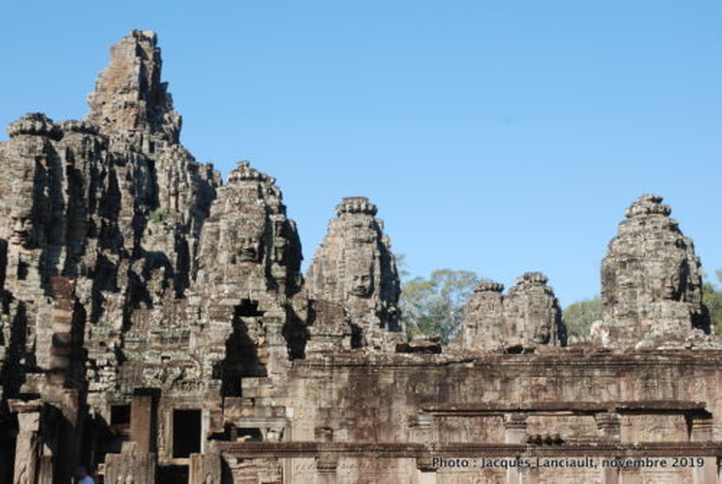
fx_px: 1145
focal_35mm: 57
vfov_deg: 23.9
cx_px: 361
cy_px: 242
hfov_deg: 35.0
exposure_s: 1/160
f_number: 11
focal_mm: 38
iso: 200
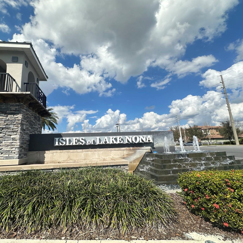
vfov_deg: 84.0
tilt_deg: +11.6
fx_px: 135
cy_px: 119
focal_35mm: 17
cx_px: 97
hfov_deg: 83.0
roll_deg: +3.6
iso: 50
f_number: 2.2
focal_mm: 2.22
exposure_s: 1/2564
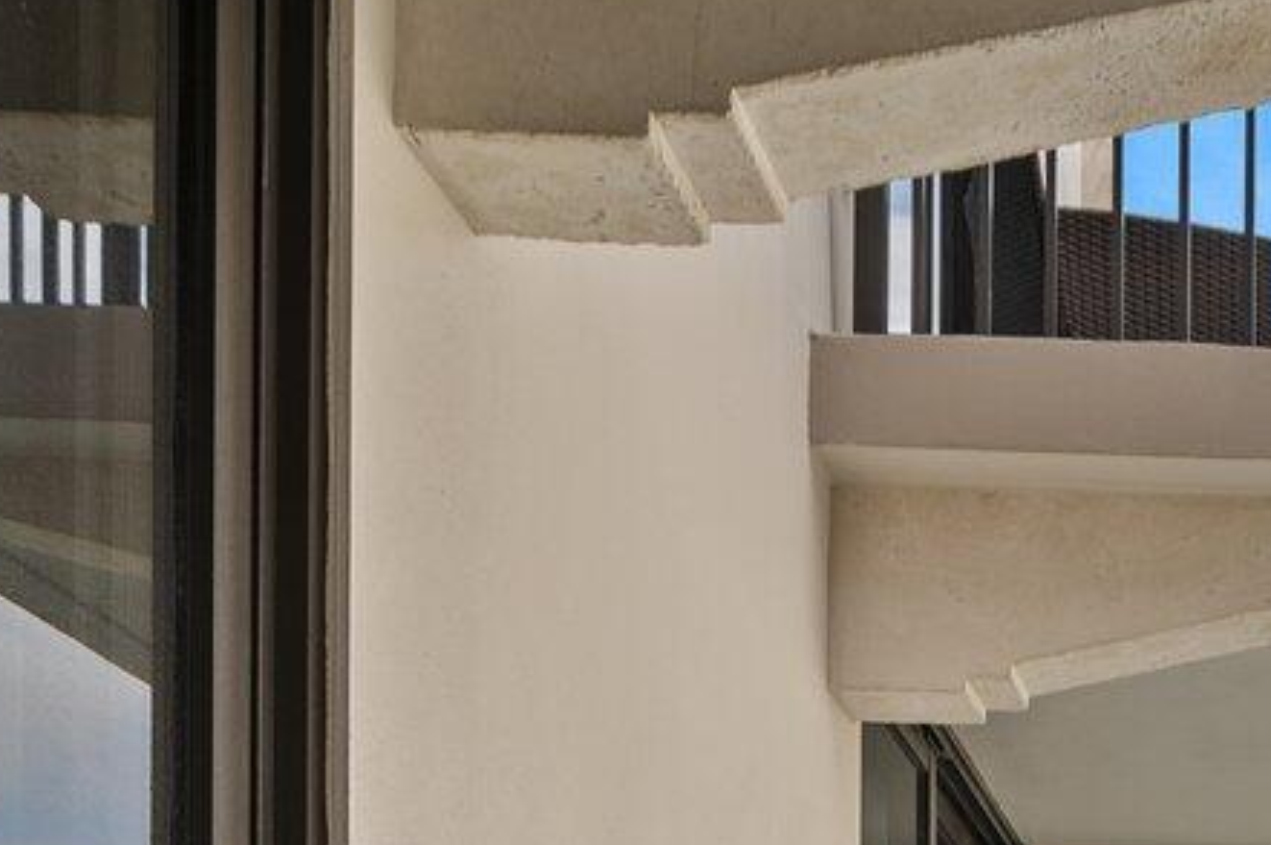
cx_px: 1525
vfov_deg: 17.7
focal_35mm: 65
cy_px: 1416
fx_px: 2292
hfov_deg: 27.3
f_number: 8
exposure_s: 1/100
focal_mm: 14
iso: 200
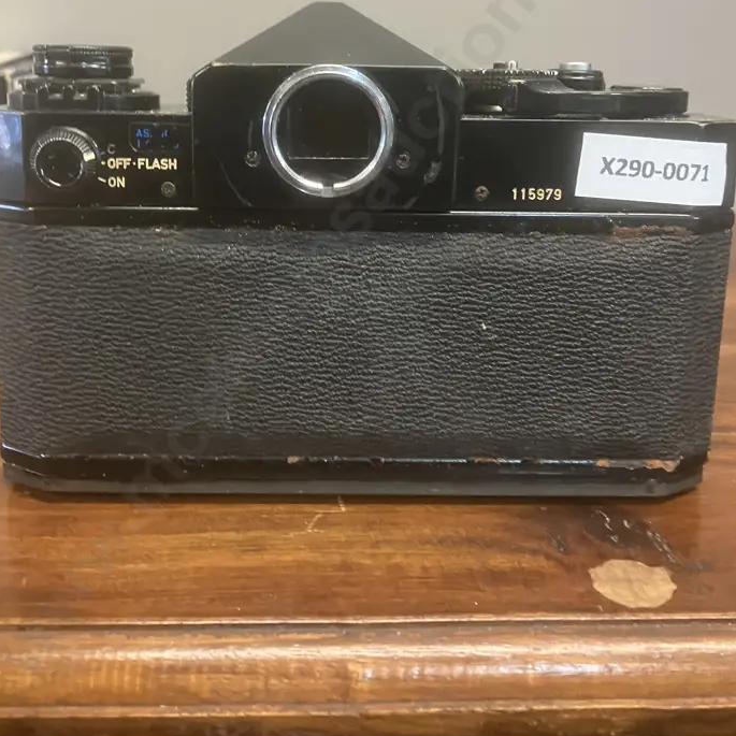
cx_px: 342
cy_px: 232
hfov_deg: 44.9
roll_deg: -1.0
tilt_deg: -13.0
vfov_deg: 44.1
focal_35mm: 37
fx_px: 890
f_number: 1.8
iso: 320
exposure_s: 1/33
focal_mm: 3.99
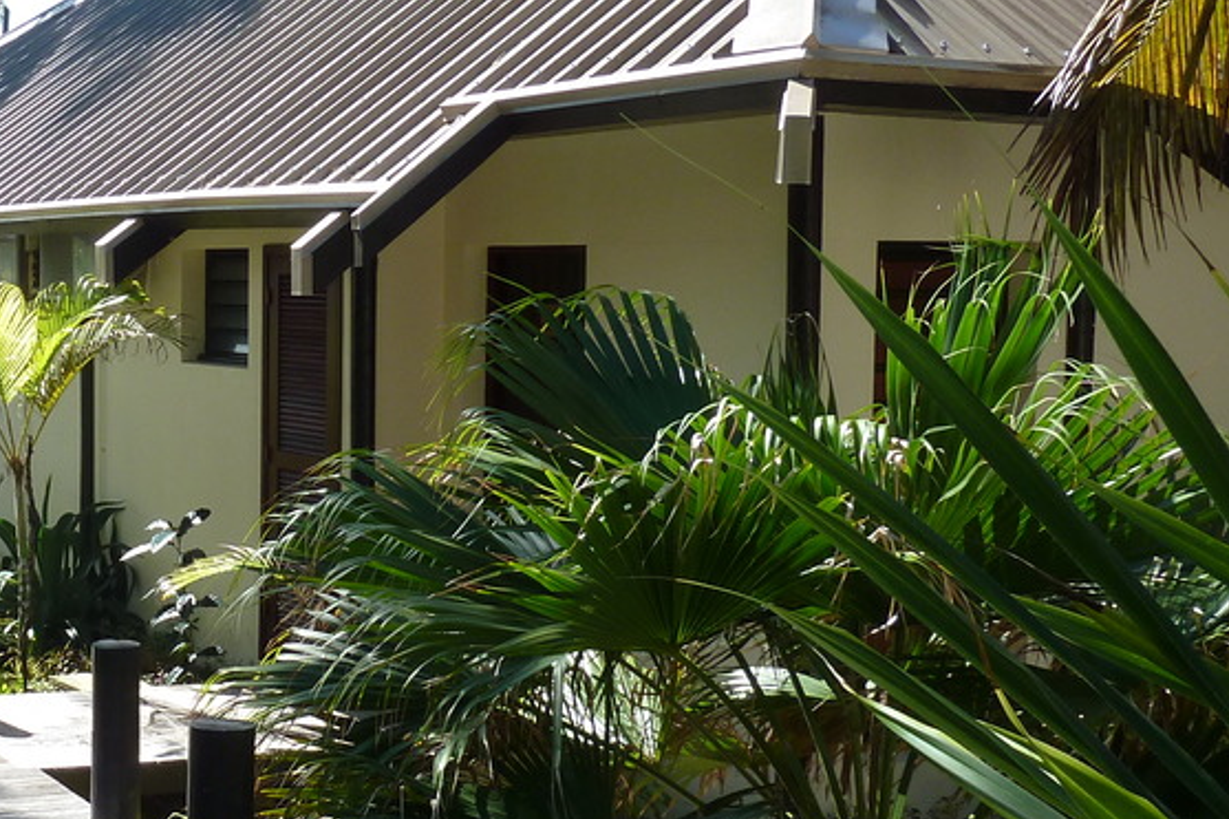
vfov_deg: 24.2
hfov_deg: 33.0
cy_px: 411
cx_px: 29
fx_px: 1911
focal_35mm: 56
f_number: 4
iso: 80
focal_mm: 4.1
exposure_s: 1/250
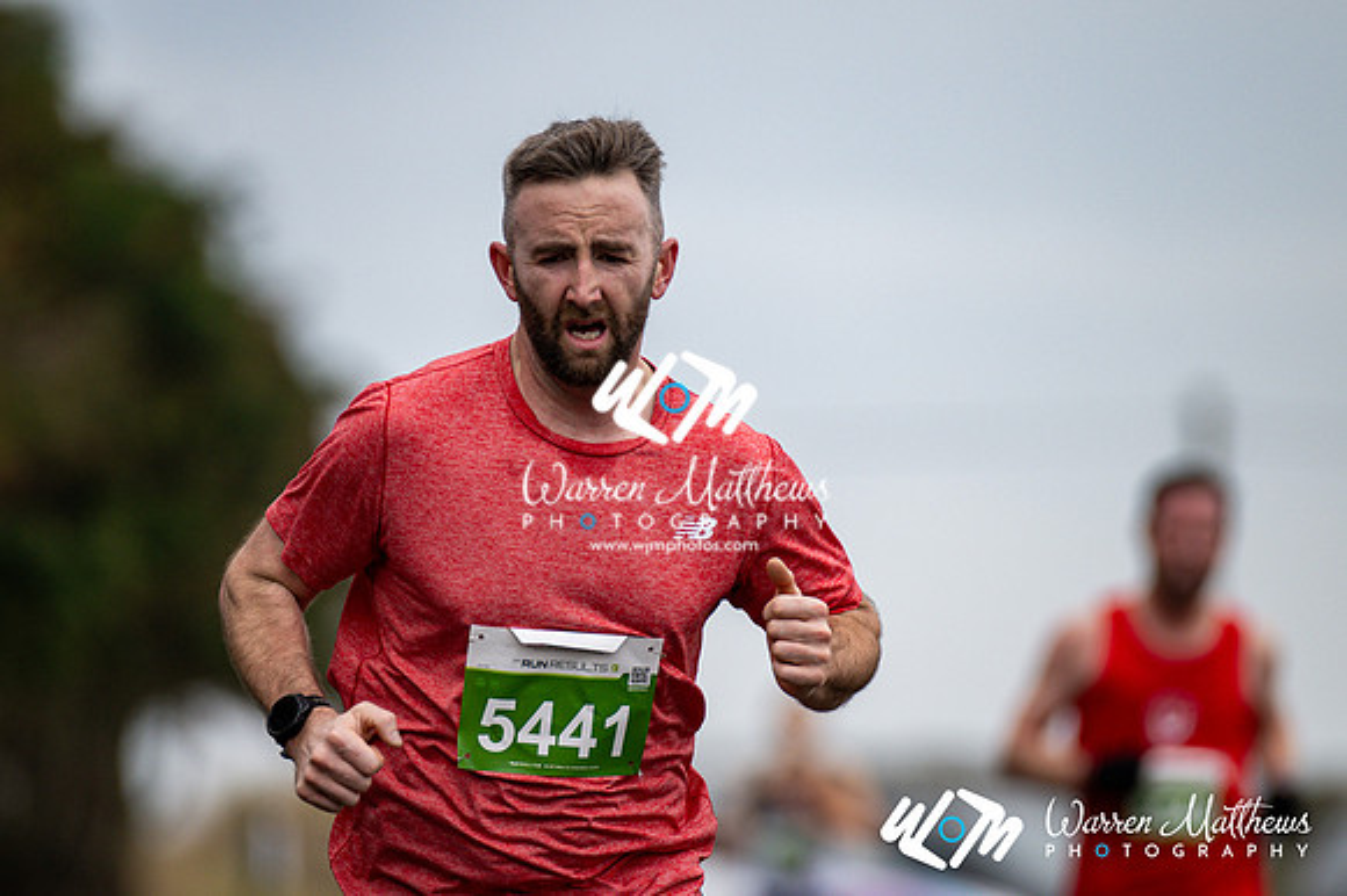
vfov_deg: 3.1
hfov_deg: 4.6
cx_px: 674
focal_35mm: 450
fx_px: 16827
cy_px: 448
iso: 360
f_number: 2.8
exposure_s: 1/1600
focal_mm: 300
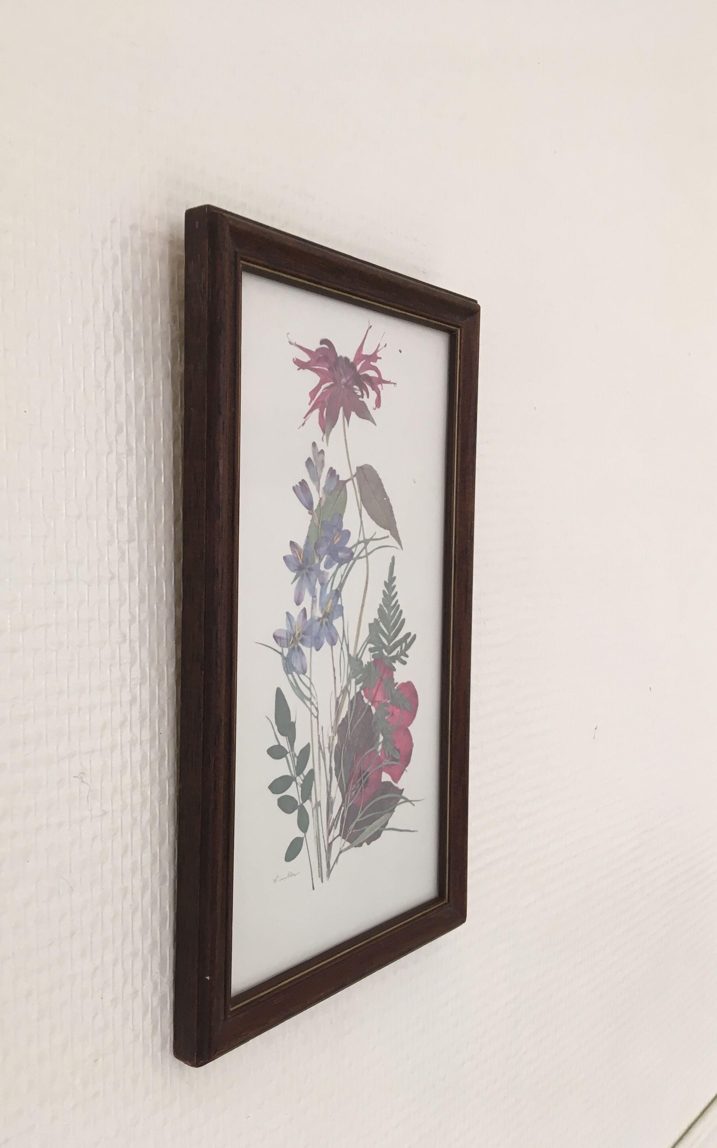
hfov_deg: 40.5
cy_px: 576
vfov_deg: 61.2
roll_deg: +0.8
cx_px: 318
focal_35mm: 31
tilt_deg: -4.6
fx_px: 969
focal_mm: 4.15
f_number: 2.2
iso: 25
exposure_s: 1/33
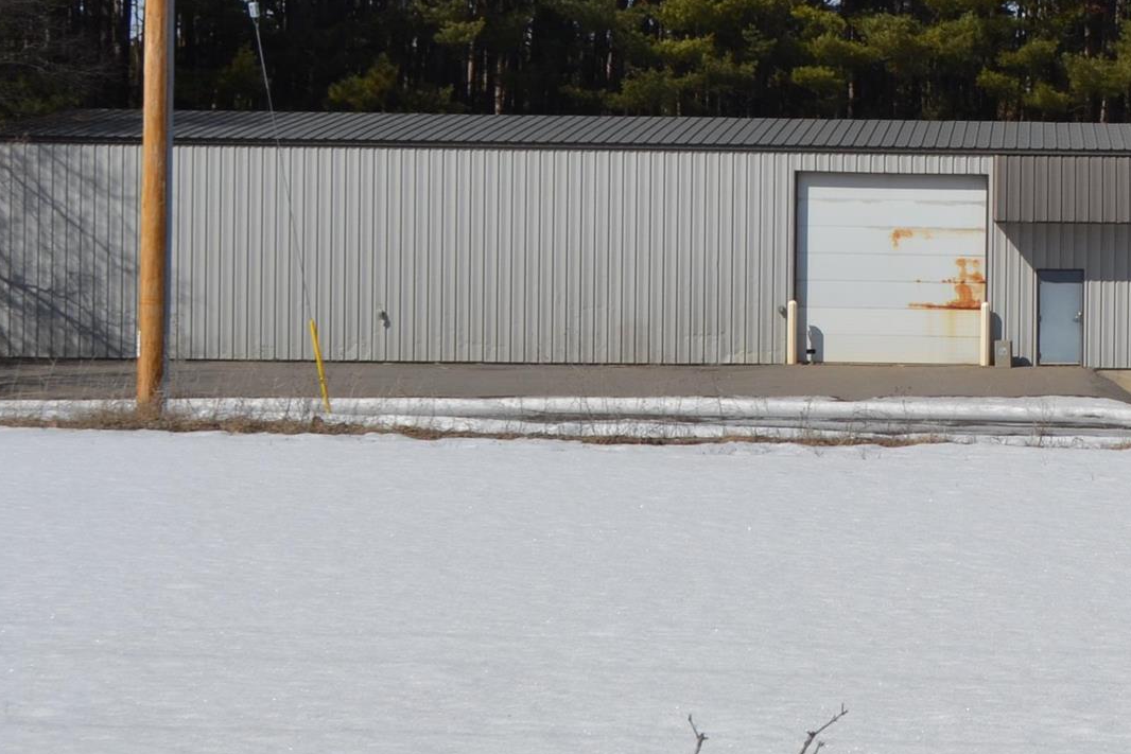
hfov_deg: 16.1
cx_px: 1448
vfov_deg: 11.3
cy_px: 199
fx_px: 3802
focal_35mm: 121
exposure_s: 1/320
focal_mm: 28
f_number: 9
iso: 100
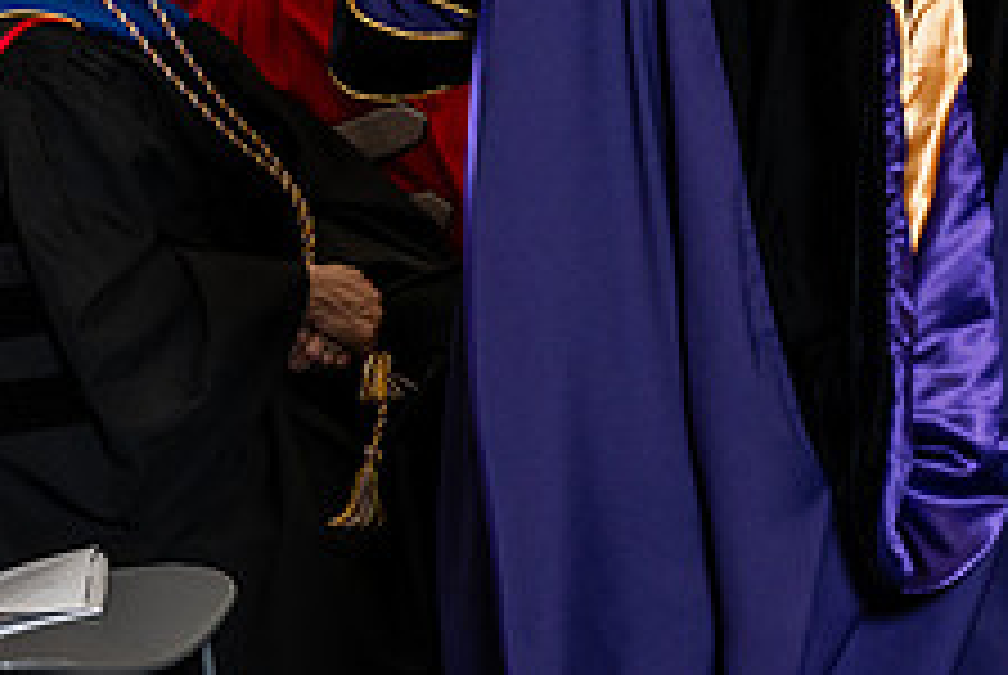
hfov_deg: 11.2
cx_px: 976
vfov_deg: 7.5
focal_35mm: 181
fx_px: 5075
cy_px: -119
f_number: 5
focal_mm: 70
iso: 1250
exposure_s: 1/200
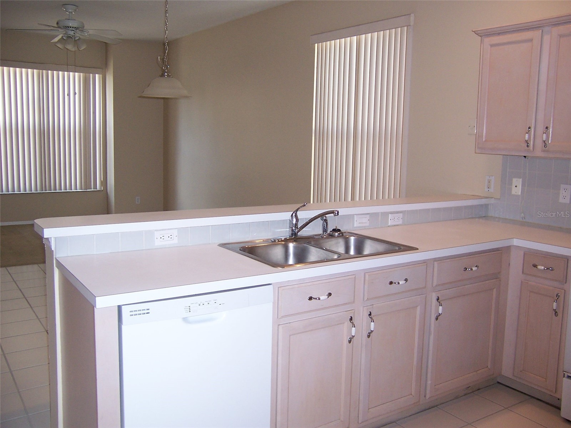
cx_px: 286
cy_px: 214
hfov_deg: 55.4
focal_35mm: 33
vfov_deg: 42.9
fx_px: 544
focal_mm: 5.5
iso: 140
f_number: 2.8
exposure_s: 1/60
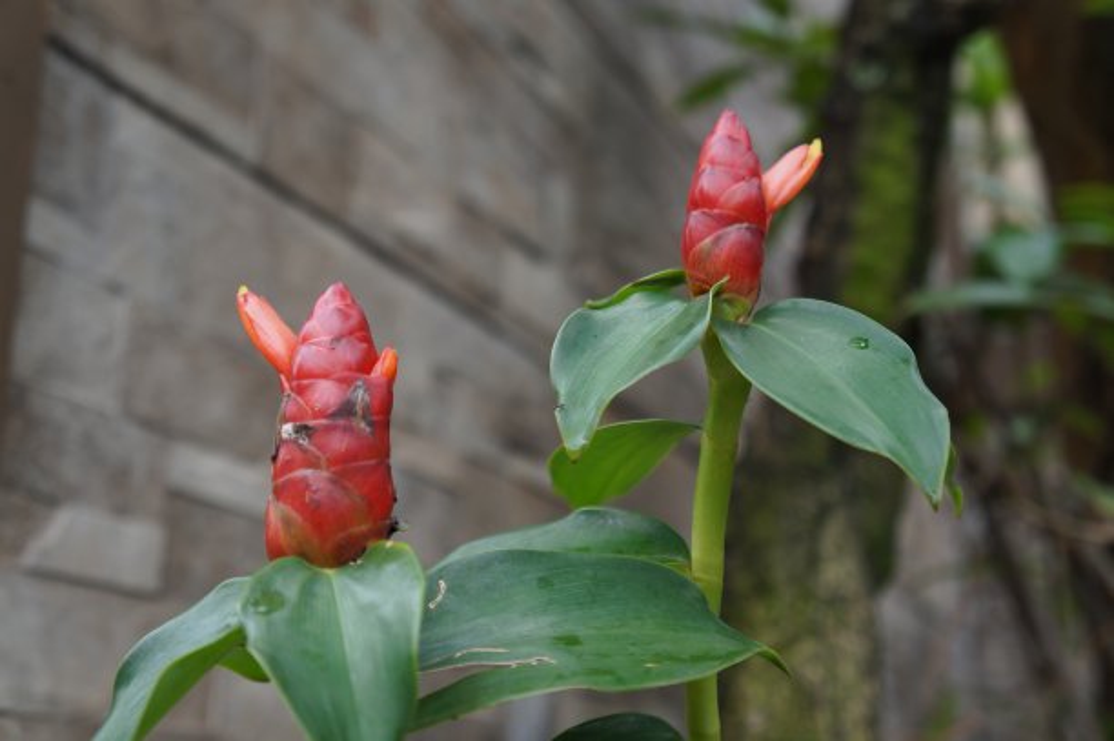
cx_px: 557
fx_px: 1391
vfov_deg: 29.8
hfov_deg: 43.6
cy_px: 370
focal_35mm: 45
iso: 100
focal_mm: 30
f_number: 4
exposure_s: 1/160
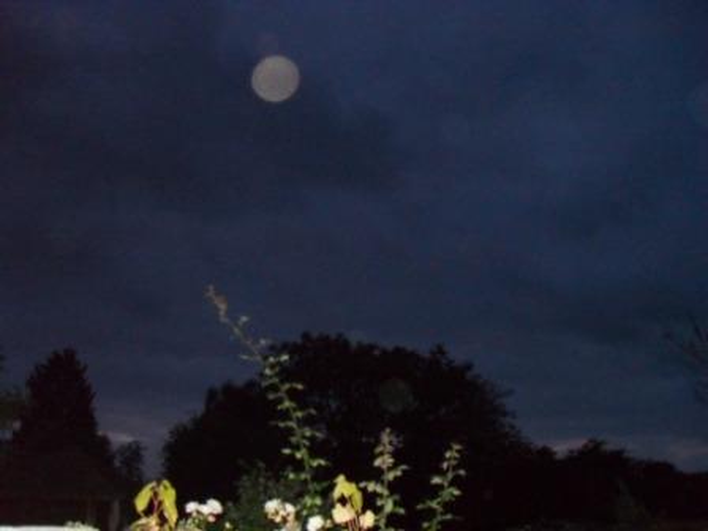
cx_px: 354
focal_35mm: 35
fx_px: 716
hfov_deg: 52.6
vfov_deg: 40.7
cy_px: 266
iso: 400
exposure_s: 1/45
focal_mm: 6.2
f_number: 2.8
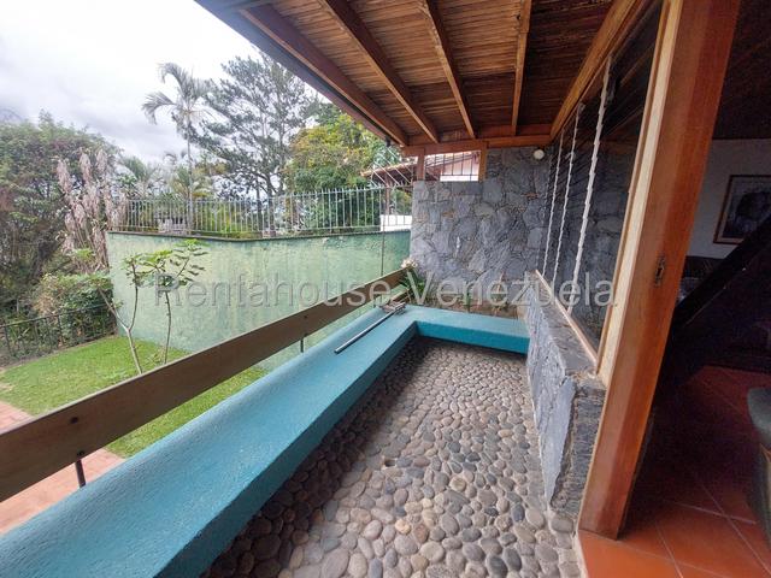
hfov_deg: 106.2
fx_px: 290
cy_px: 289
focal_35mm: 13
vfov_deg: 89.9
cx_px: 386
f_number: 2.2
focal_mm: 1.74
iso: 50
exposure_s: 1/141
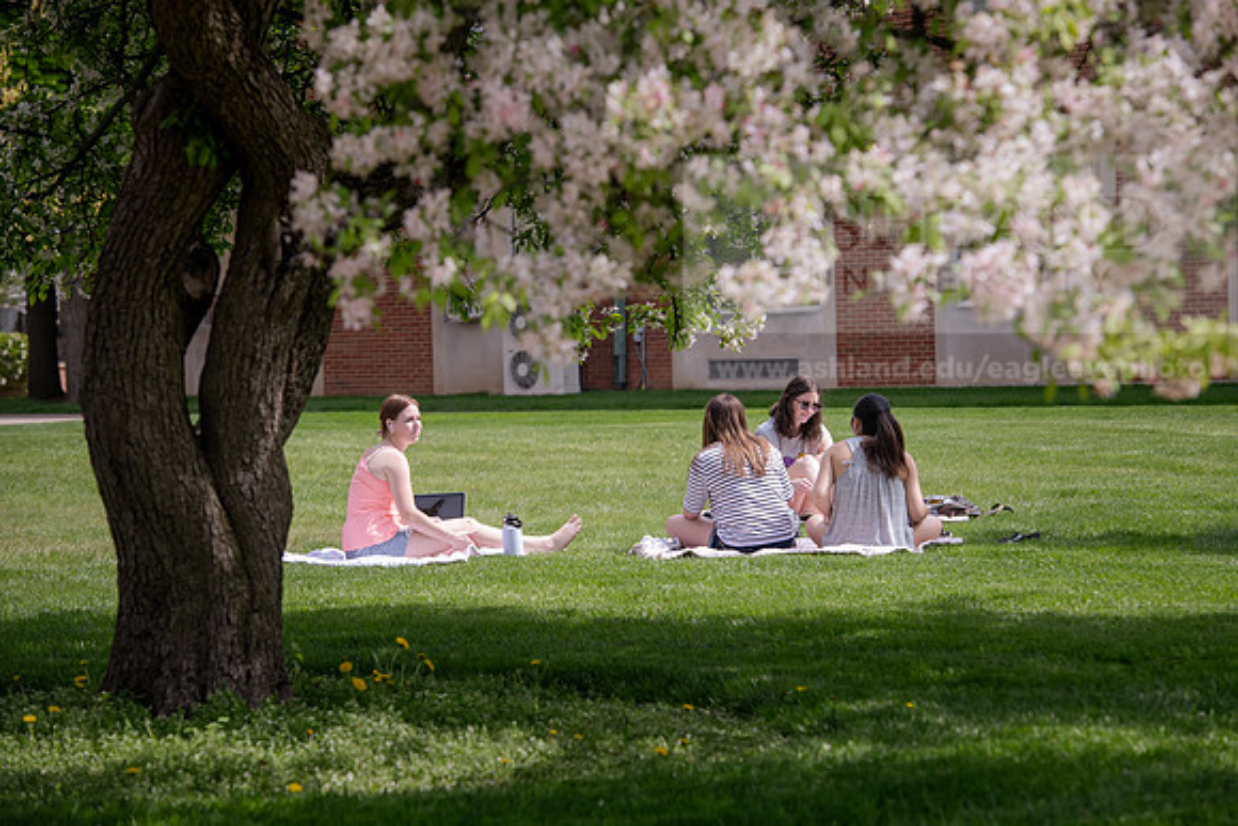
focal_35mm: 140
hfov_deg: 14.7
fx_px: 4815
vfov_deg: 9.8
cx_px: 619
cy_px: 413
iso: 250
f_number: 6.3
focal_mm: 140
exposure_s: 1/400
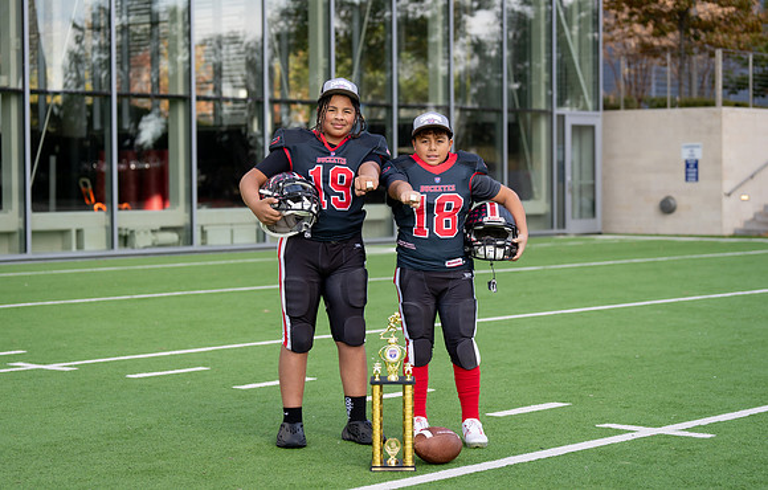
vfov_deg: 16.3
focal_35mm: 81
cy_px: 231
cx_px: 386
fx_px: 1712
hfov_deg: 25.3
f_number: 2.8
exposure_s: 1/400
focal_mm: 70
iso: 100
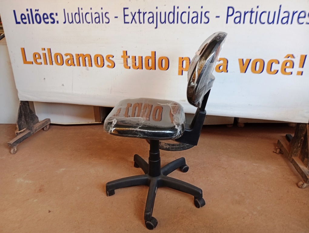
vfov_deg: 51.5
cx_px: 154
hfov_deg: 65.2
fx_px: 241
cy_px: 116
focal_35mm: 27
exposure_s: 1/40
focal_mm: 3.98
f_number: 1.8
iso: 177
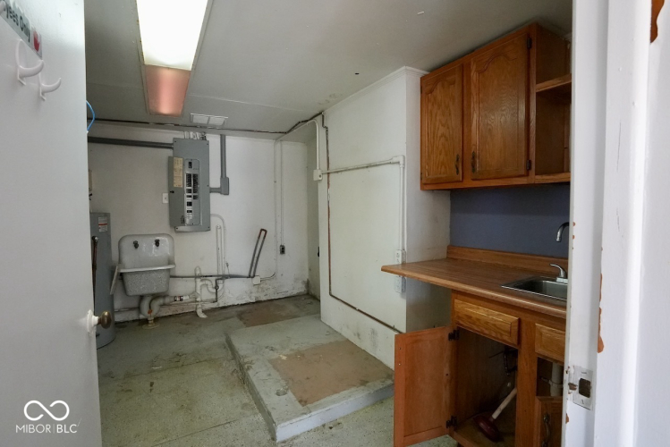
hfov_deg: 96.7
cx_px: 335
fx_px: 298
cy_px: 224
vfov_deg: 73.8
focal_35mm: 16
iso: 12800
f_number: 11
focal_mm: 16
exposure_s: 1/125
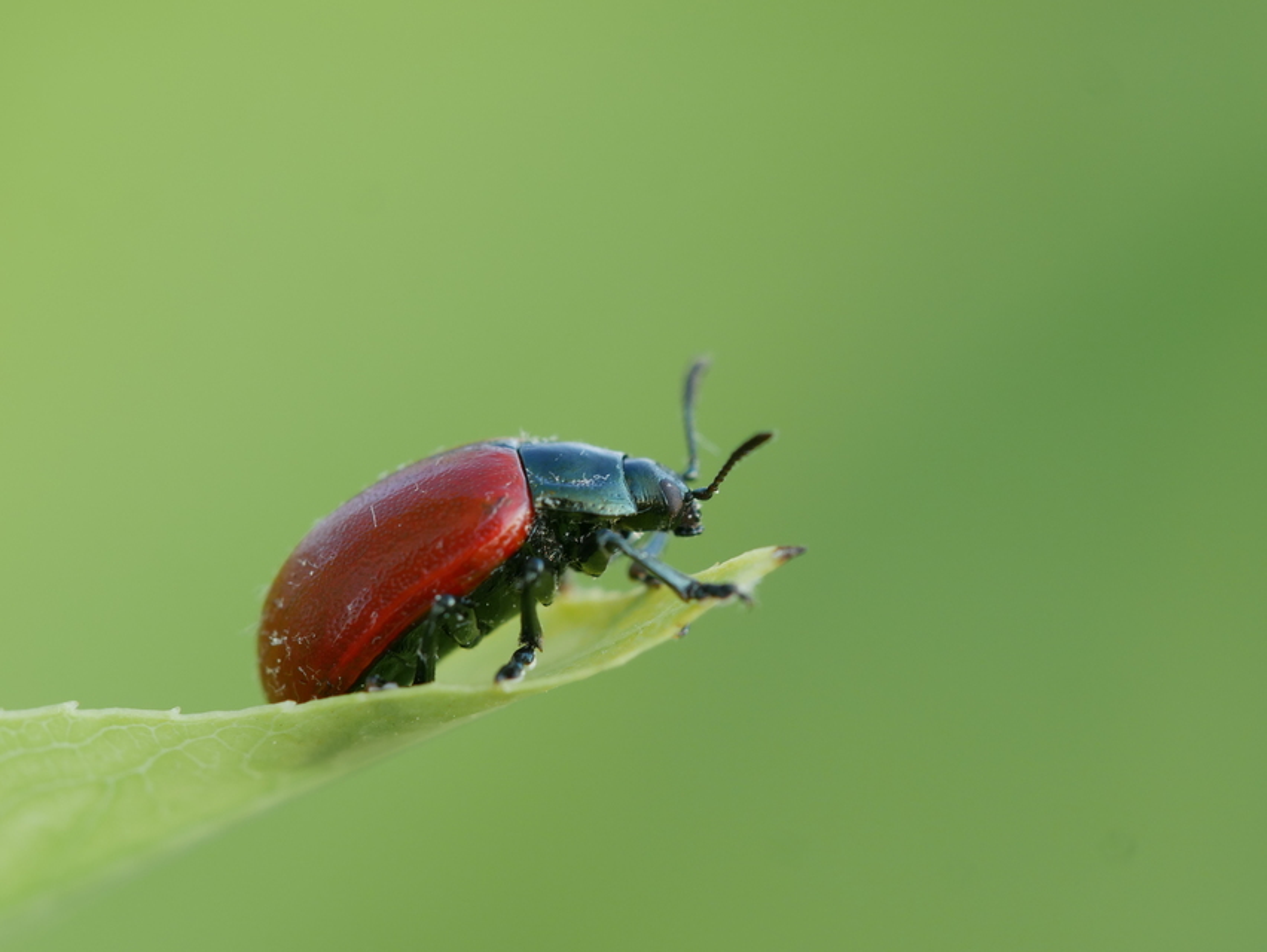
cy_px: 476
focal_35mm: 300
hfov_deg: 6.6
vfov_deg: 5.0
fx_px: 10987
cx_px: 634
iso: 400
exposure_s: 1/30
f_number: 5.6
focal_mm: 150
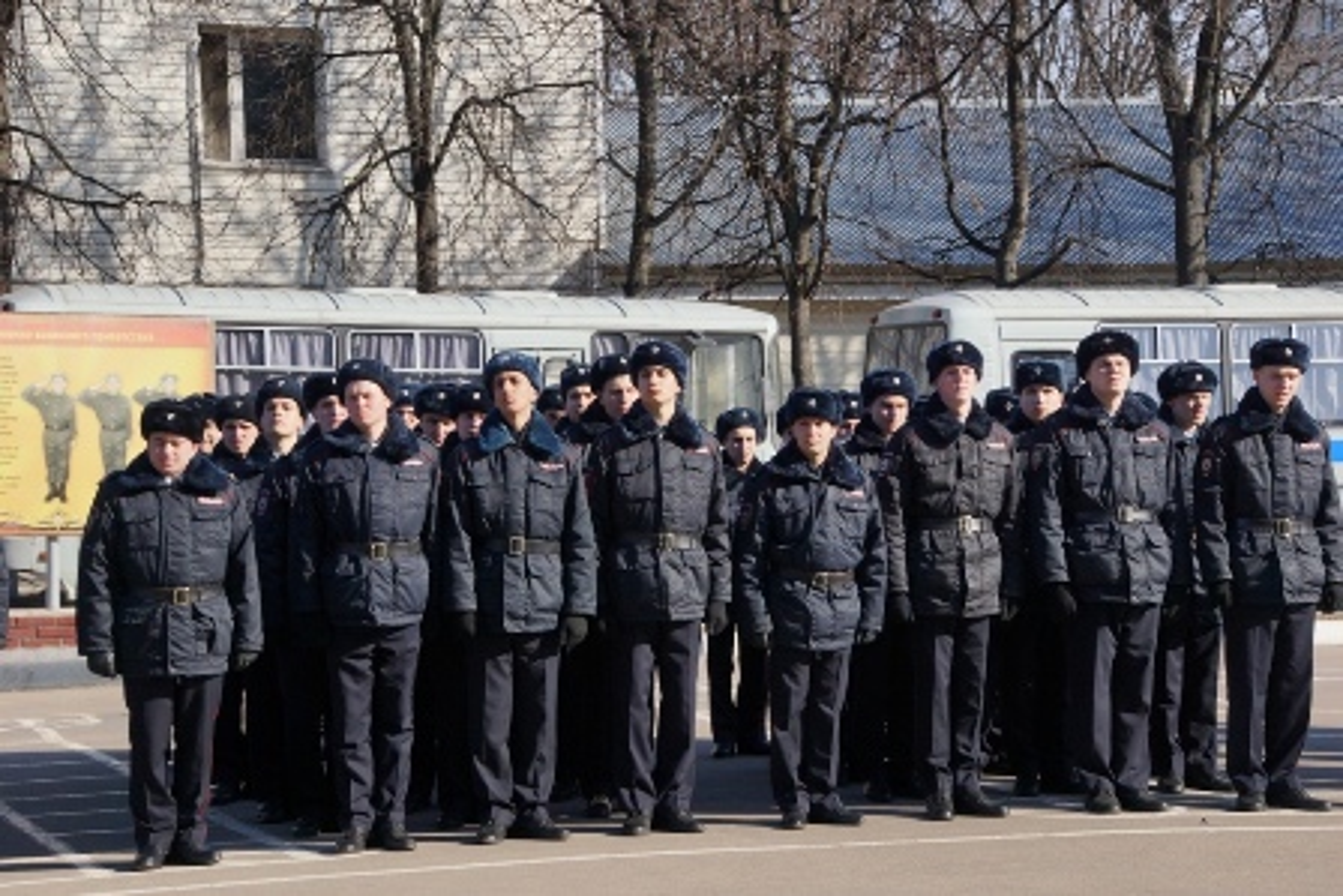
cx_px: 672
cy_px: 448
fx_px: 3358
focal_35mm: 90
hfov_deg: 22.6
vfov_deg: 15.2
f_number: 8
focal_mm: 60
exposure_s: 1/800
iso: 400
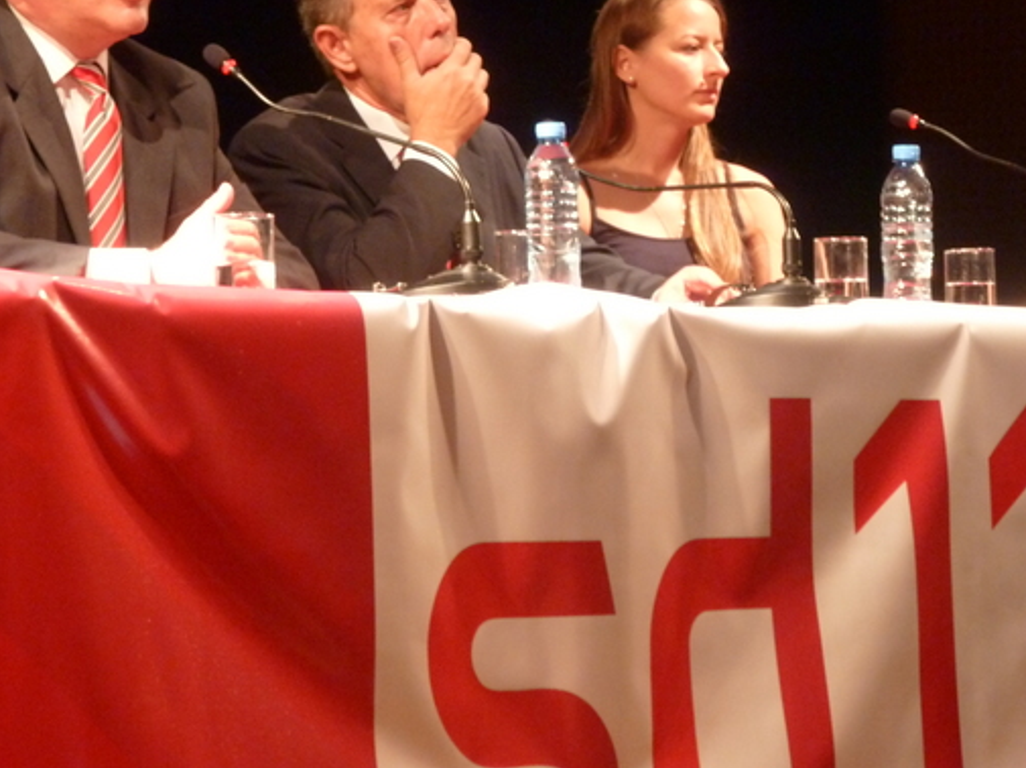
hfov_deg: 12.8
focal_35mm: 154
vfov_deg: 9.6
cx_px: 390
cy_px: 285
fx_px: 4561
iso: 400
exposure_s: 1/10
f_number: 4.4
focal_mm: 18.2
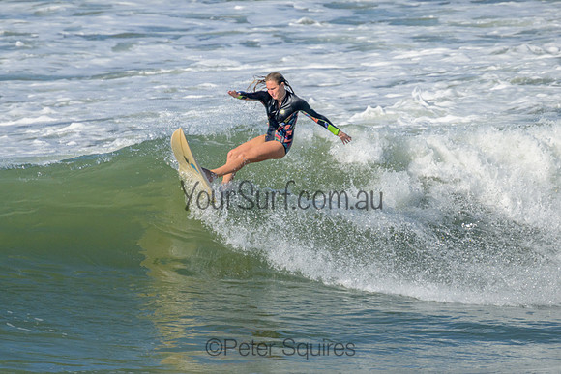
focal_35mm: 1031
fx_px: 16063
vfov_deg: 1.3
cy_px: 187
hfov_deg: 2.0
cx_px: 243
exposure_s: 1/2000
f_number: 11
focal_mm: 800
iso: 640
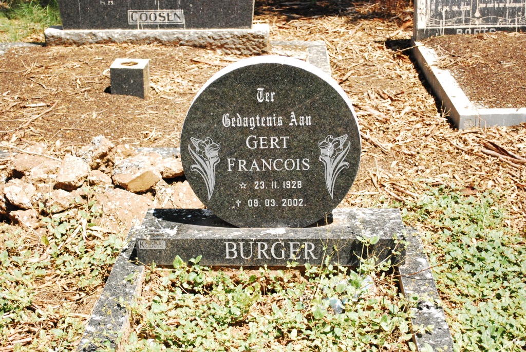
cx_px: 263
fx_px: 834
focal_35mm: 57
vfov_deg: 23.8
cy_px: 176
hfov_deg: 35.0
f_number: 5.3
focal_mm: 38
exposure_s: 1/4000
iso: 1600
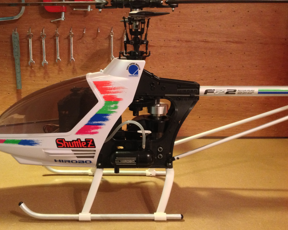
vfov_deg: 34.9
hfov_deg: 42.7
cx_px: 113
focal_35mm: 43
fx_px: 367
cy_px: 110
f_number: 2.4
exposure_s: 1/17
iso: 400
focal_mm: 4.28
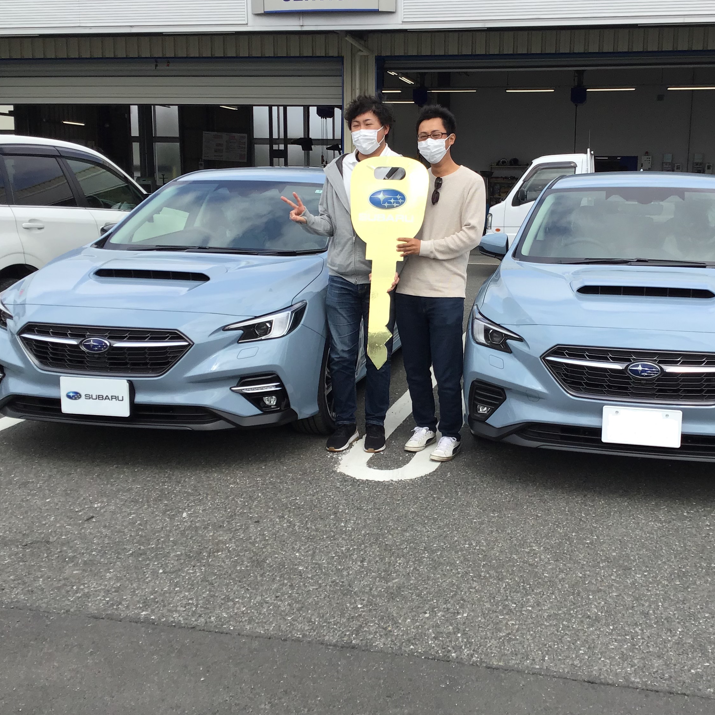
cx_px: 424
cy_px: 332
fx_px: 935
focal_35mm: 40
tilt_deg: -10.0
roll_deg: +0.1
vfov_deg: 41.8
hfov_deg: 41.7
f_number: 2.4
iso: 25
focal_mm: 3.3
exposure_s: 1/1045
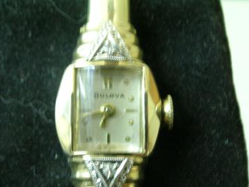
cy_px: 119
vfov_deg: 22.9
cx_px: 100
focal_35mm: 64
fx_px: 461
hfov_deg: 30.2
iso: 200
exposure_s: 1/1.1
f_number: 6.1
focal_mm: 10.3
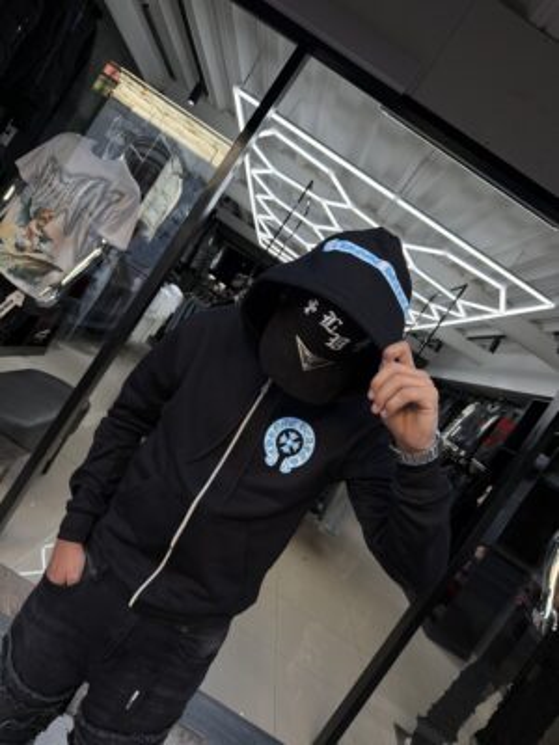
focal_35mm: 24
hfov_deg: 56.8
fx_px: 517
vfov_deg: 71.6
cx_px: 280
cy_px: 372
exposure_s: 1/461
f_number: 1.78
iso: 100
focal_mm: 6.76
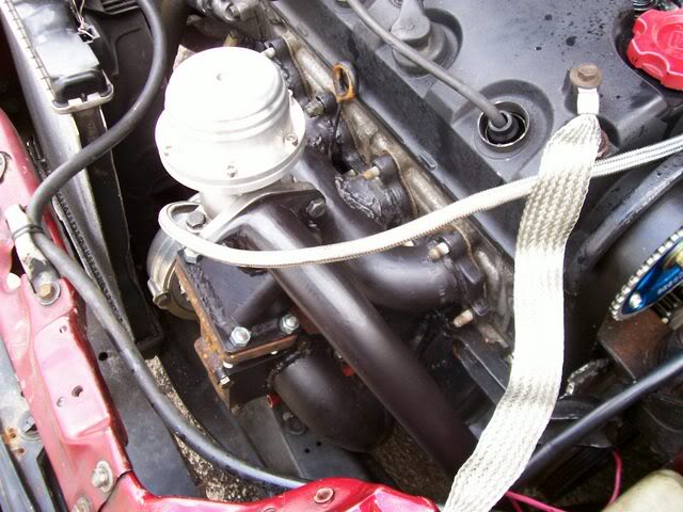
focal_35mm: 34
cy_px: 256
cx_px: 342
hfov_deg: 54.0
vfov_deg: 41.8
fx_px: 671
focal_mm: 5.6
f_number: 2.7
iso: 80
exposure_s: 1/64
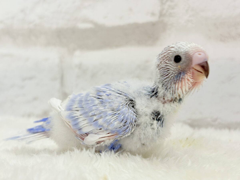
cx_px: 120
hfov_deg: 36.8
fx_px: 361
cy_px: 90
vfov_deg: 28.0
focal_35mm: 52
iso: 64
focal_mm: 5.96
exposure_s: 1/100
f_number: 1.6
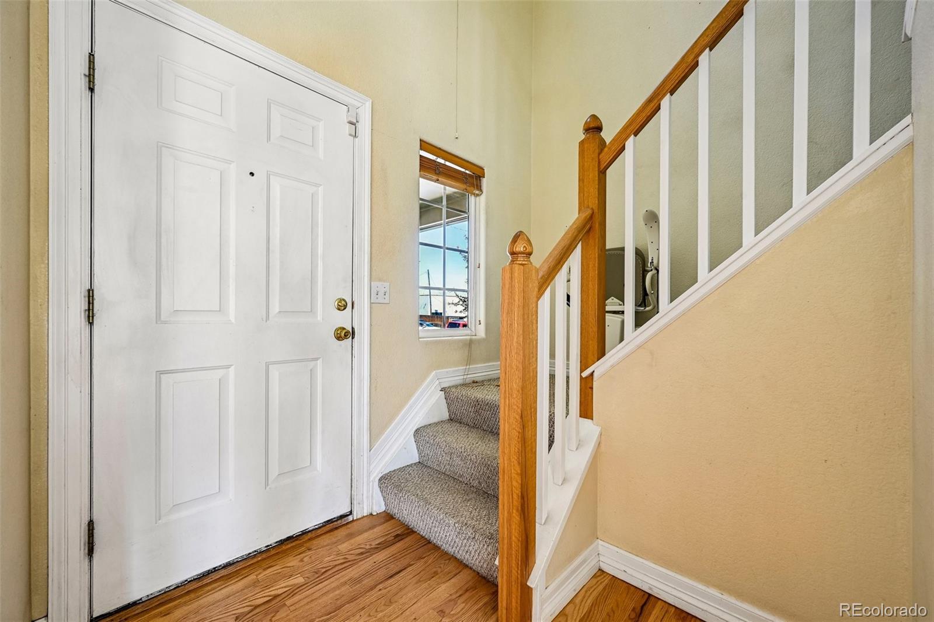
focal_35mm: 14
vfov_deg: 81.2
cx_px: 467
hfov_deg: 104.3
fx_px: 363
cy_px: 311
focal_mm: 14
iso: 320
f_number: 10
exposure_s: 1/15
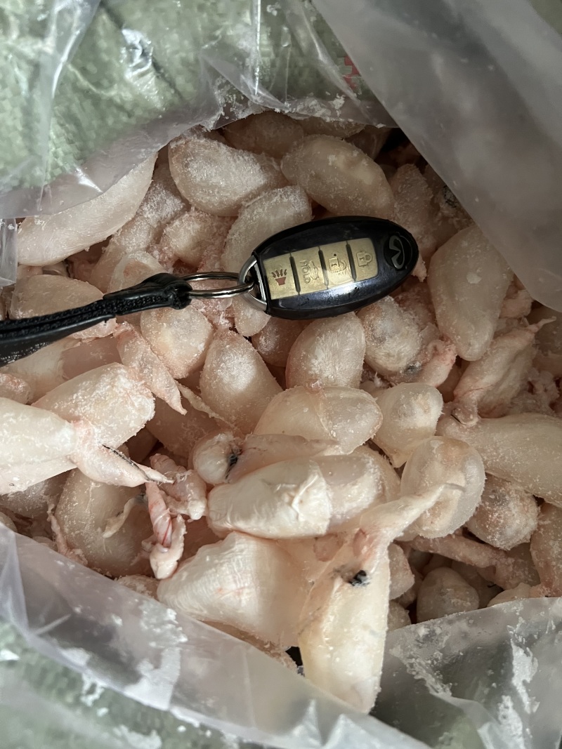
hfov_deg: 53.1
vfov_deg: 67.3
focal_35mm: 26
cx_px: 281
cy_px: 374
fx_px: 563
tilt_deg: -77.4
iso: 400
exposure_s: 1/60
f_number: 1.5
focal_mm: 5.7
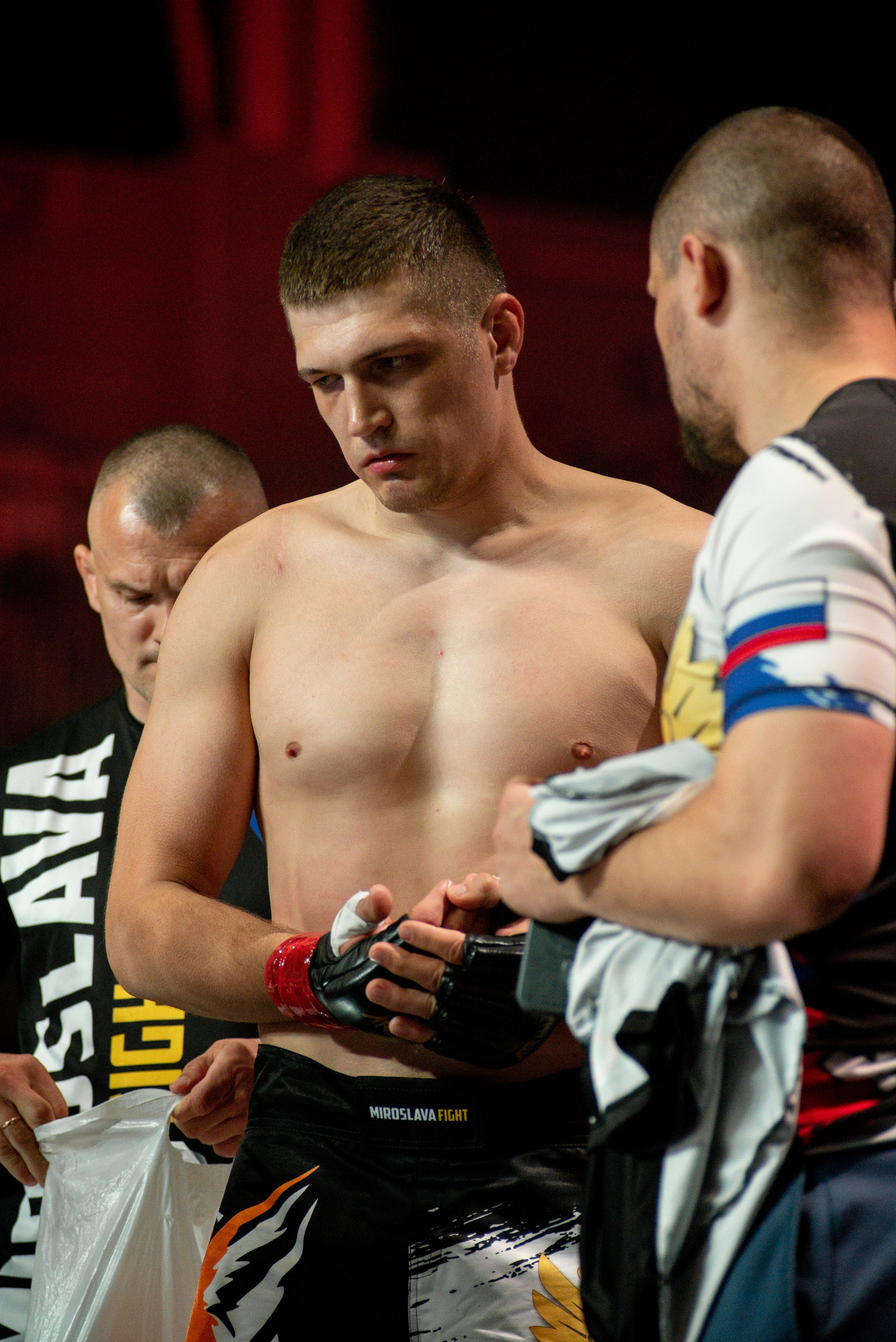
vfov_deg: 12.8
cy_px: 671
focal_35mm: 160
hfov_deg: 8.6
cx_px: 448
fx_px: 5968
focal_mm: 160
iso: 5000
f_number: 4
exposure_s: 1/640
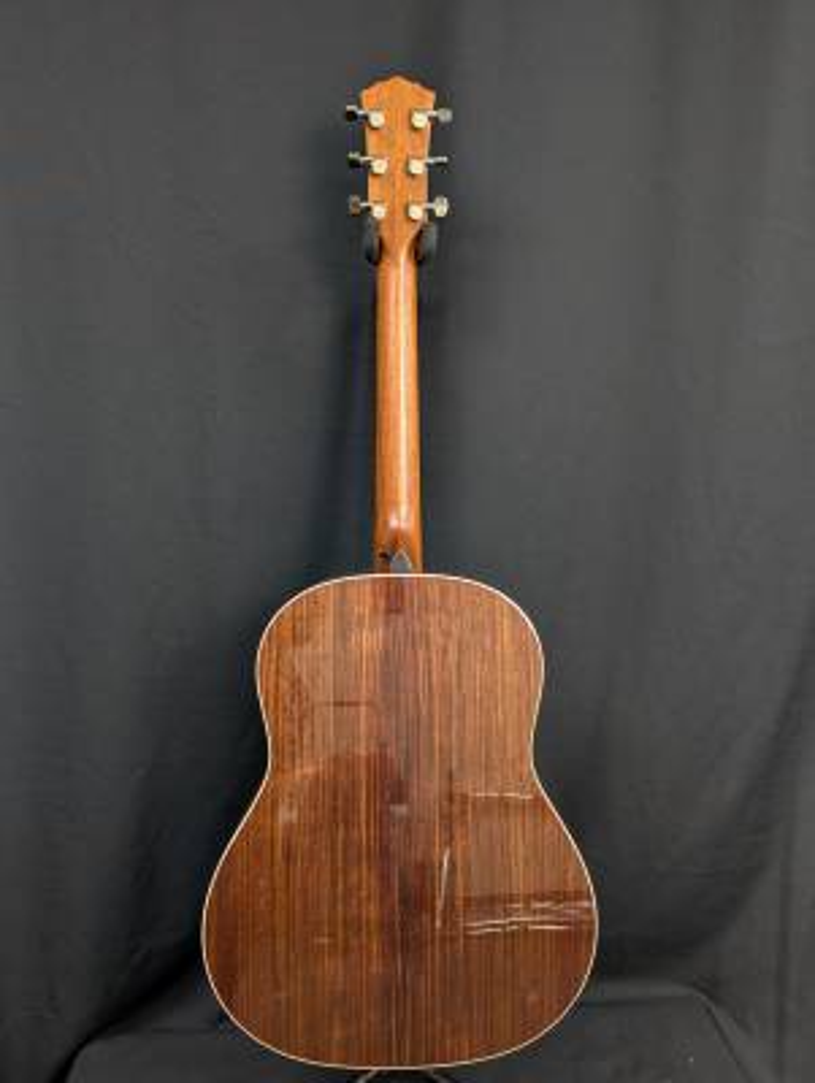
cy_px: 542
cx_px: 408
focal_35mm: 24
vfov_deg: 71.5
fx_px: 752
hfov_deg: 56.9
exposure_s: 1/24
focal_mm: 6.9
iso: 91
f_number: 1.68
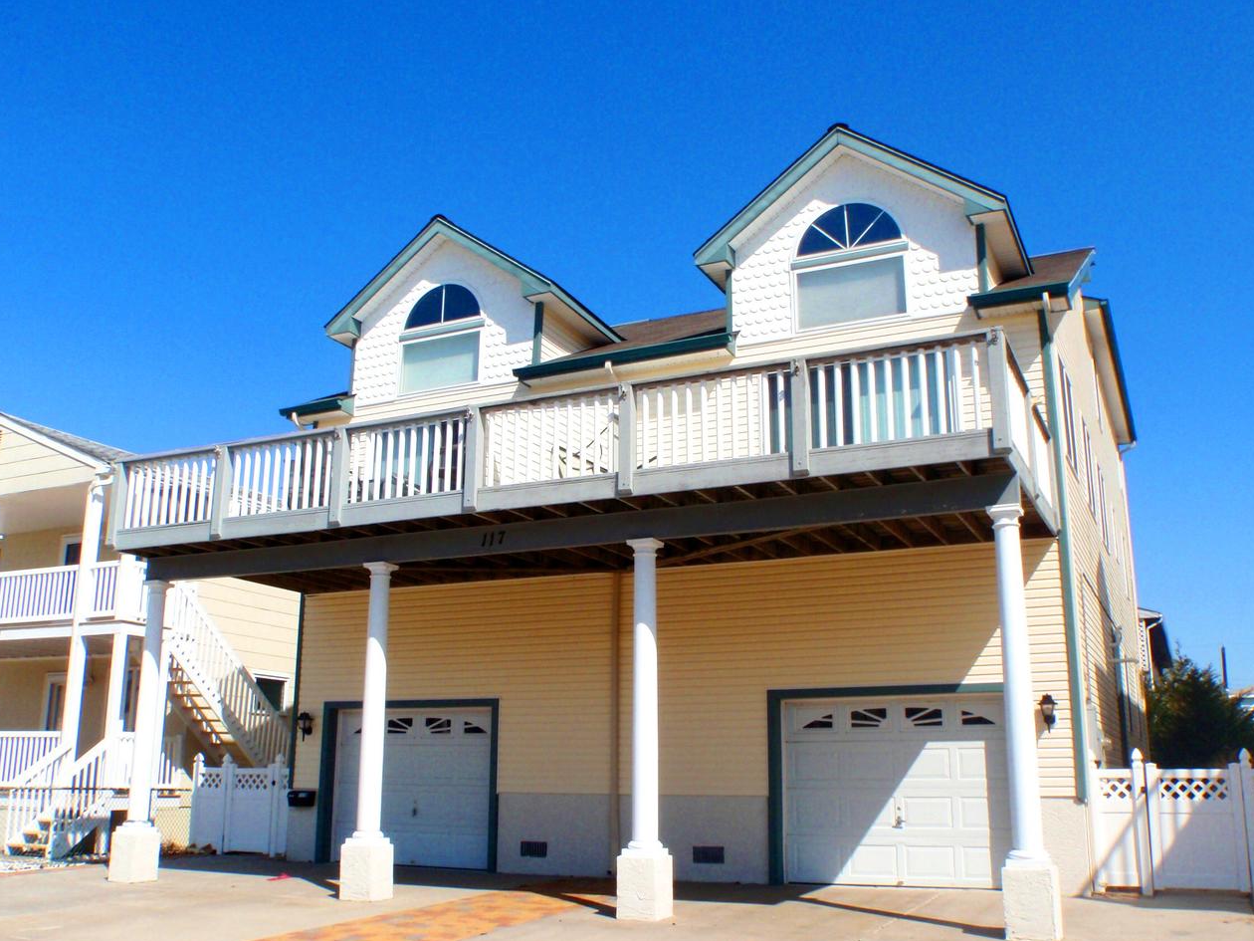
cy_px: 473
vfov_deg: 44.2
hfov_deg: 56.8
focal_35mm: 32
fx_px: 1159
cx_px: 621
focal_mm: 5
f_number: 5
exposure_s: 1/640
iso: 64
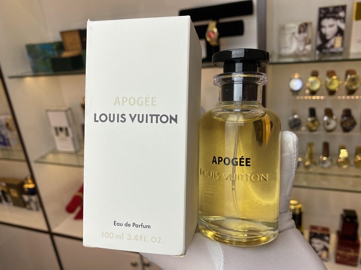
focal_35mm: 26
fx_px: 271
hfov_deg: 67.3
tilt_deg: -20.7
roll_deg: +6.4
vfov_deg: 53.1
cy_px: 135
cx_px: 180
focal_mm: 4.25
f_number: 1.8
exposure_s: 1/640
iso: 32
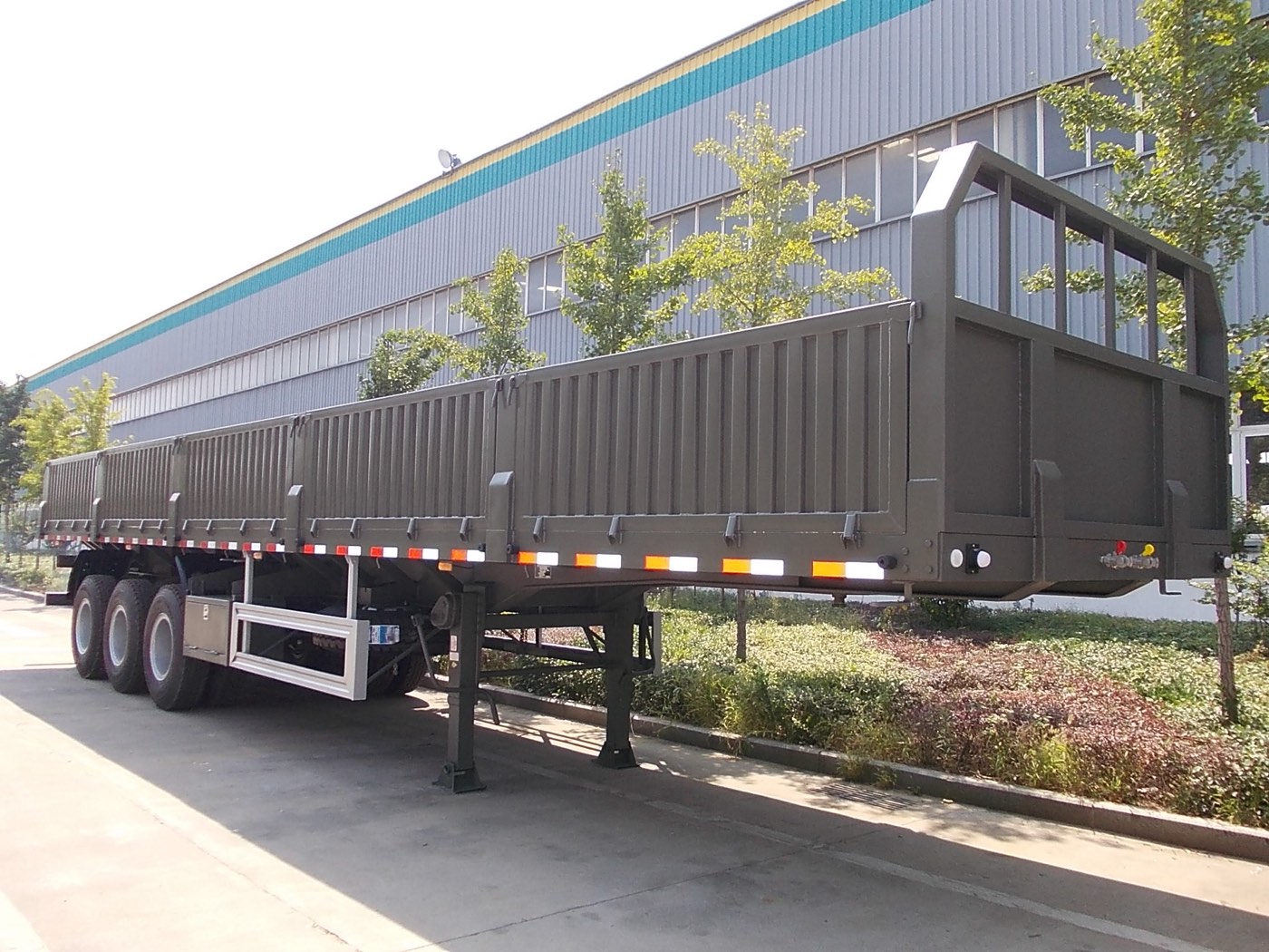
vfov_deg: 49.7
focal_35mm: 28
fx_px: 1026
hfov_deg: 63.4
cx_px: 634
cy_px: 476
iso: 80
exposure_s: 1/160
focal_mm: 4
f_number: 5.4
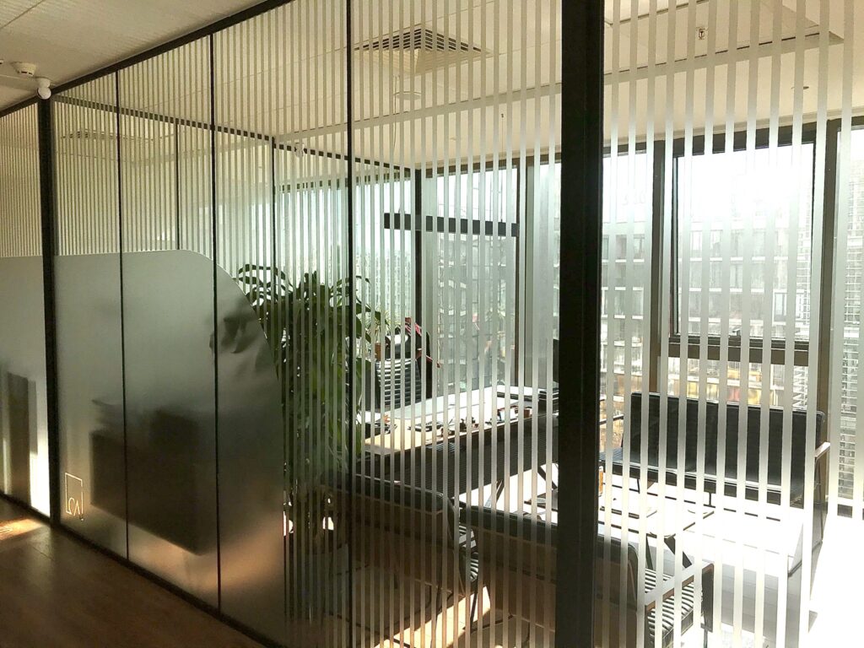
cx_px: 432
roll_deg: -0.6
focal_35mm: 28
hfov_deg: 63.4
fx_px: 699
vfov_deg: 49.7
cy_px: 324
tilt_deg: -3.0
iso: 20
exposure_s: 1/958
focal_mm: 3.99
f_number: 1.8
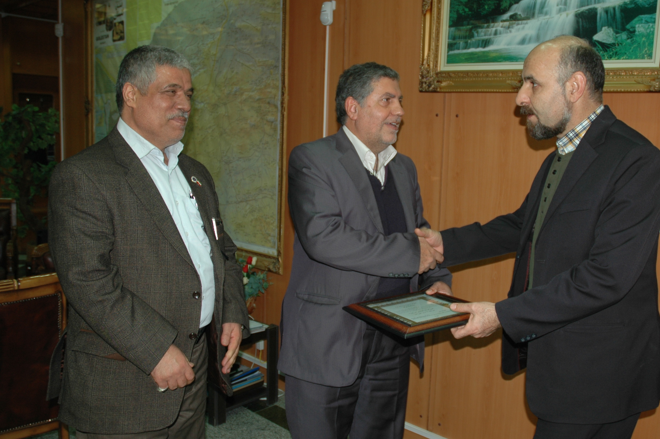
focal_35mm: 33
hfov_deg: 57.2
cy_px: 222
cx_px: 363
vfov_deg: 39.9
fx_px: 604
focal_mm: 18
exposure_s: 1/60
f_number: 3.5
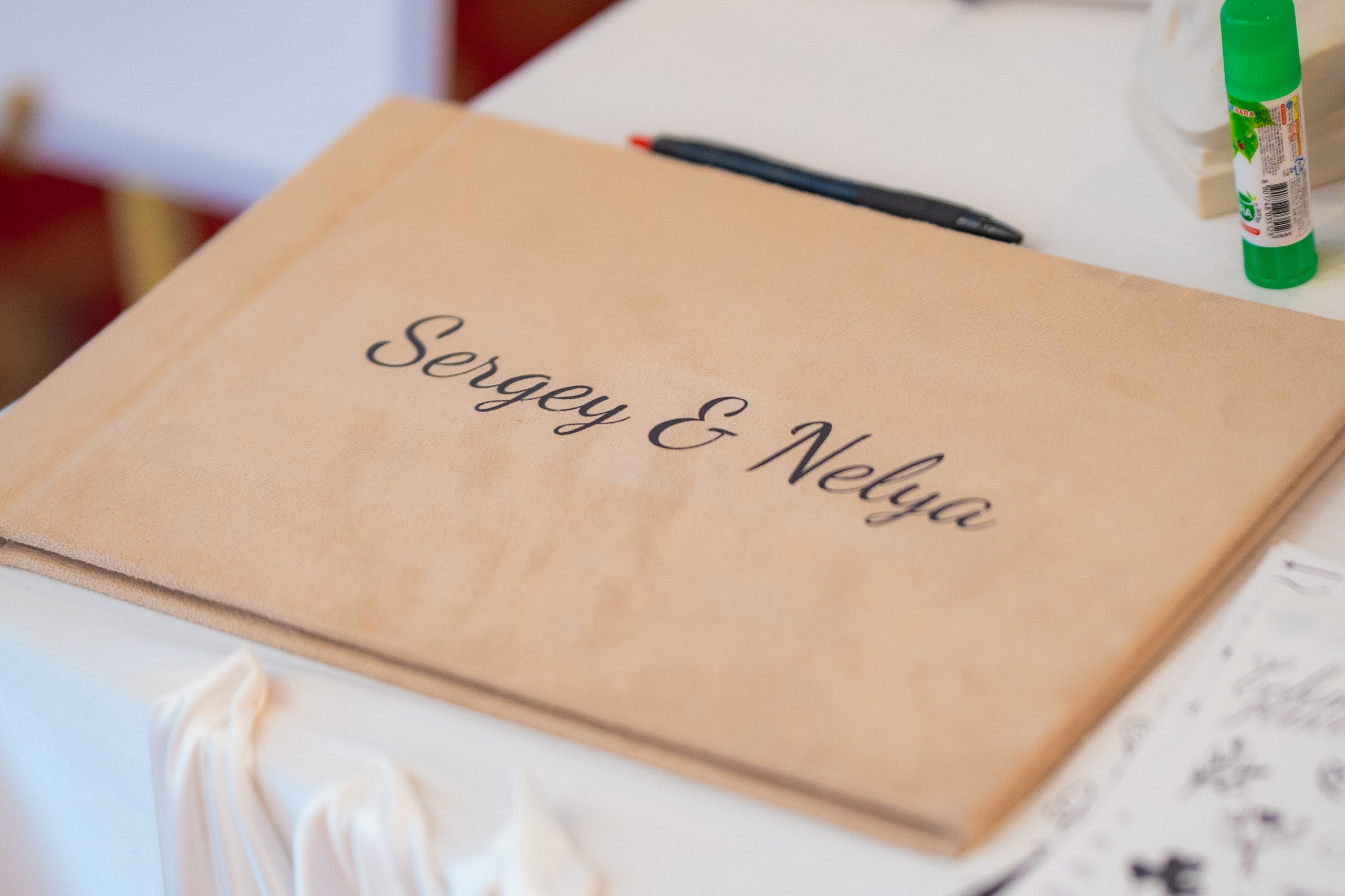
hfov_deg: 14.9
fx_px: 5129
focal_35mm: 137
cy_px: 484
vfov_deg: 10.0
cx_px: 687
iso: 1000
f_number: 1.8
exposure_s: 1/160
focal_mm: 85
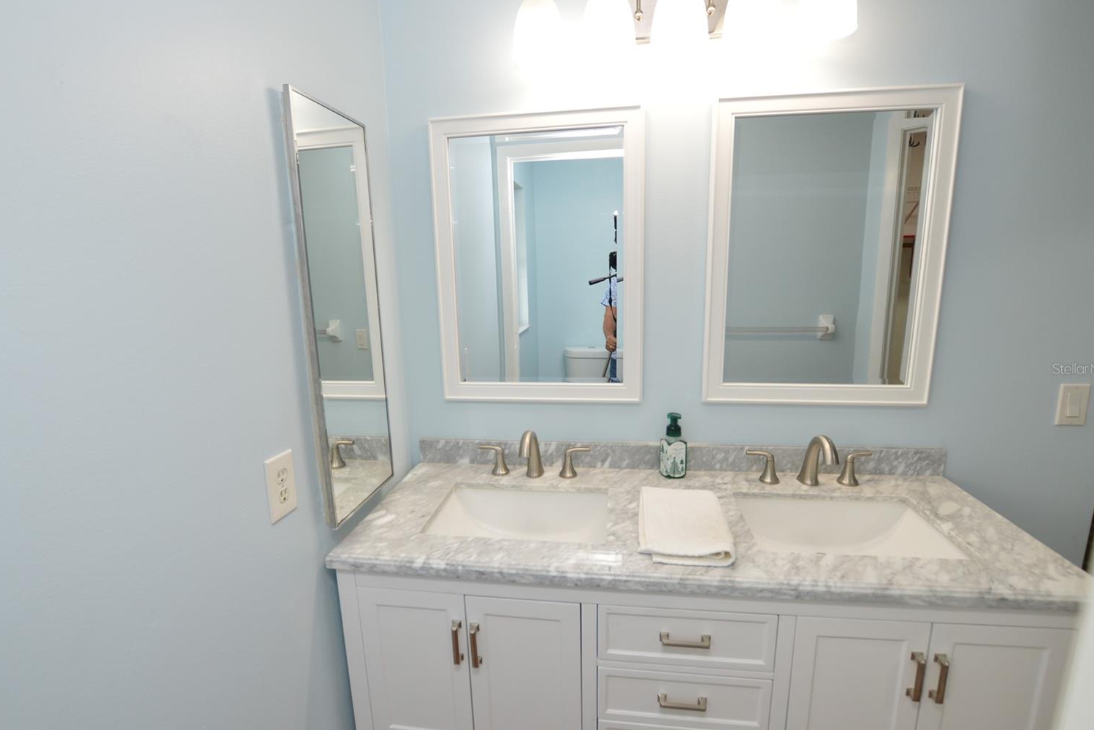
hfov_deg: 96.7
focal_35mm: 16
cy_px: 369
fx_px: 486
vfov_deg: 73.8
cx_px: 533
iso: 400
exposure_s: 1/100
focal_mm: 10
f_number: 5
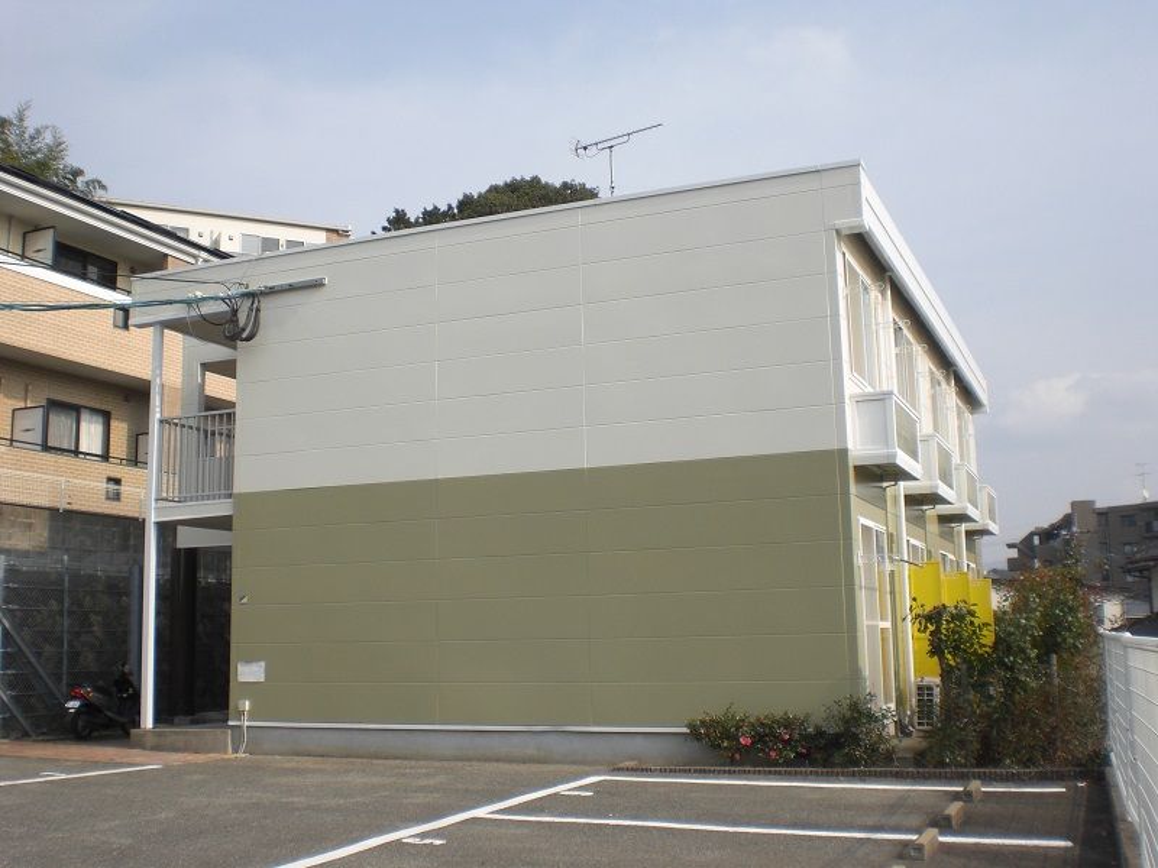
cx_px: 579
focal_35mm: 38
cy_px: 434
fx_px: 1271
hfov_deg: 49.0
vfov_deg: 37.7
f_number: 4.4
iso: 50
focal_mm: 6.3
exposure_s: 1/400
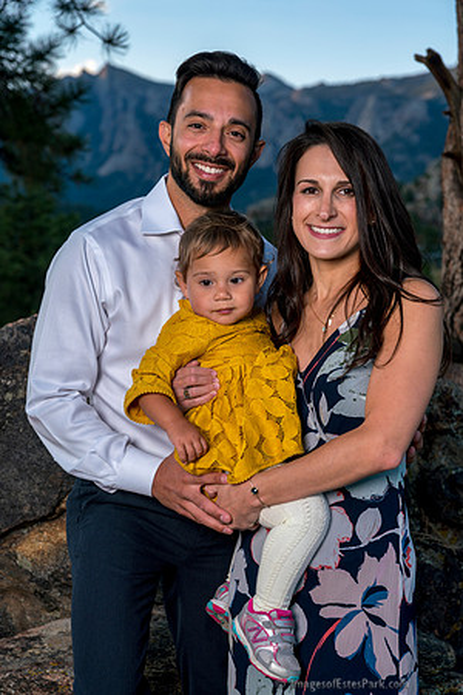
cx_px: 232
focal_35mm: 70
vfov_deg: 28.8
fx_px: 1350
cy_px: 348
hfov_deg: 19.5
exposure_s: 1/200
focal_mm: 70
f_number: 5.6
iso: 160
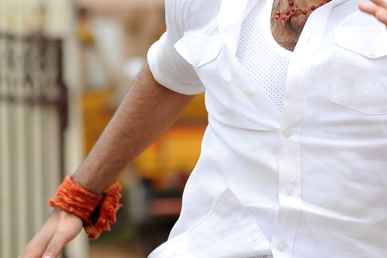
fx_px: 3557
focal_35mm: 331
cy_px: 20
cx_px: 377
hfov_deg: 6.2
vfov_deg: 4.1
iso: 200
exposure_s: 1/1000
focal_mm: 145
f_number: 5
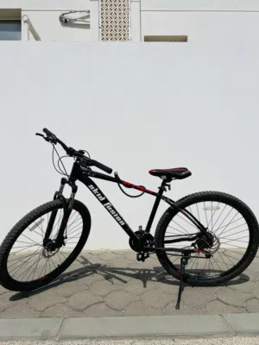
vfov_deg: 67.3
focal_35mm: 26
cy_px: 172
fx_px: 259
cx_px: 130
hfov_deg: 53.1
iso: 50
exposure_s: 1/16393
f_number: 1.5
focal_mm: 5.7
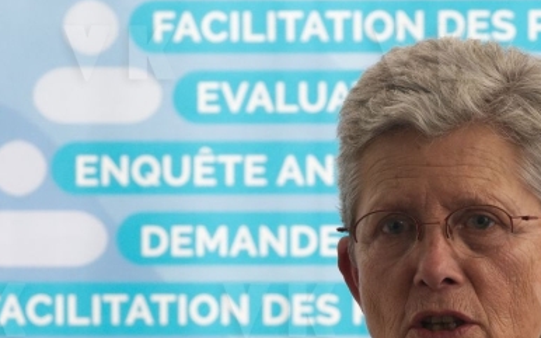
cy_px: 361
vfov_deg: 2.1
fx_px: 9345
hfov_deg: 3.3
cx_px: 429
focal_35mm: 634
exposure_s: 1/250
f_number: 5.6
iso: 2000
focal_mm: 200
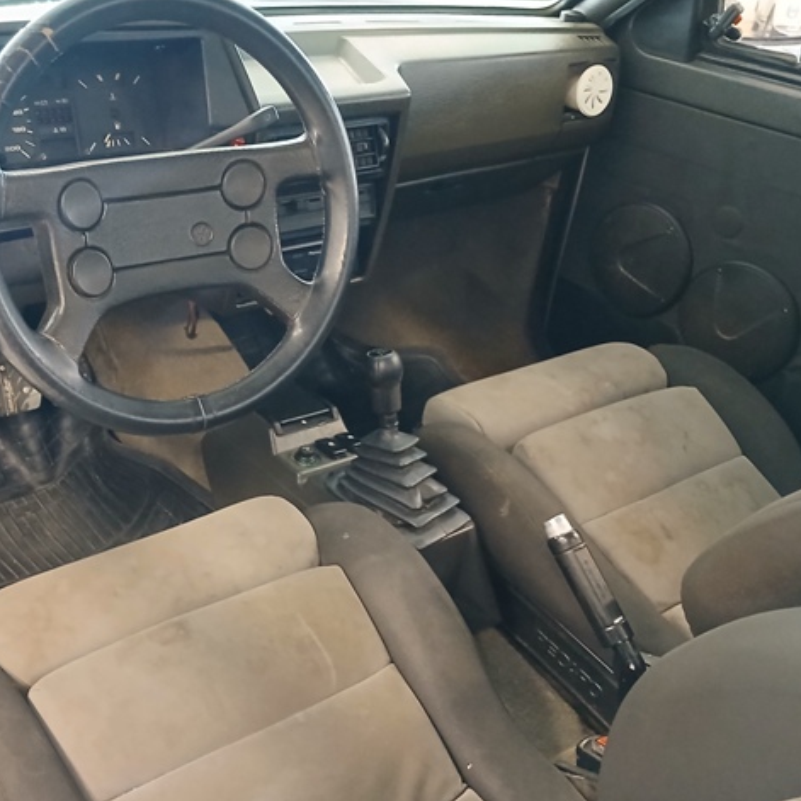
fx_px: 1021
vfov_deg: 42.8
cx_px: 211
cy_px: 359
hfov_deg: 41.7
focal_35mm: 39
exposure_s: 1/20
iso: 800
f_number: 1.8
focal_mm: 3.98
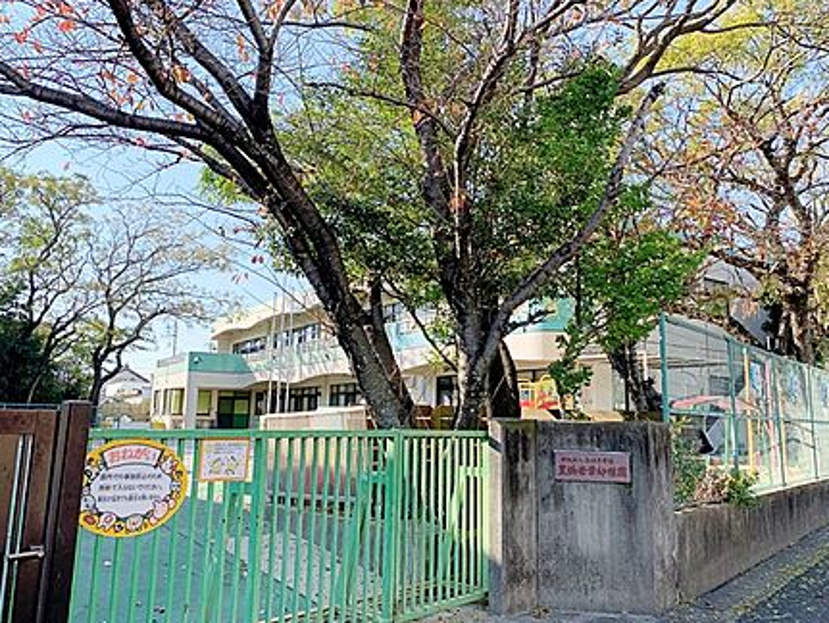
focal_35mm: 27
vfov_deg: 51.4
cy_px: 313
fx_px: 647
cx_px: 419
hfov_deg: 65.3
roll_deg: -1.6
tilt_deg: +9.2
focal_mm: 4.25
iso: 25
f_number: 1.8
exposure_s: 1/754
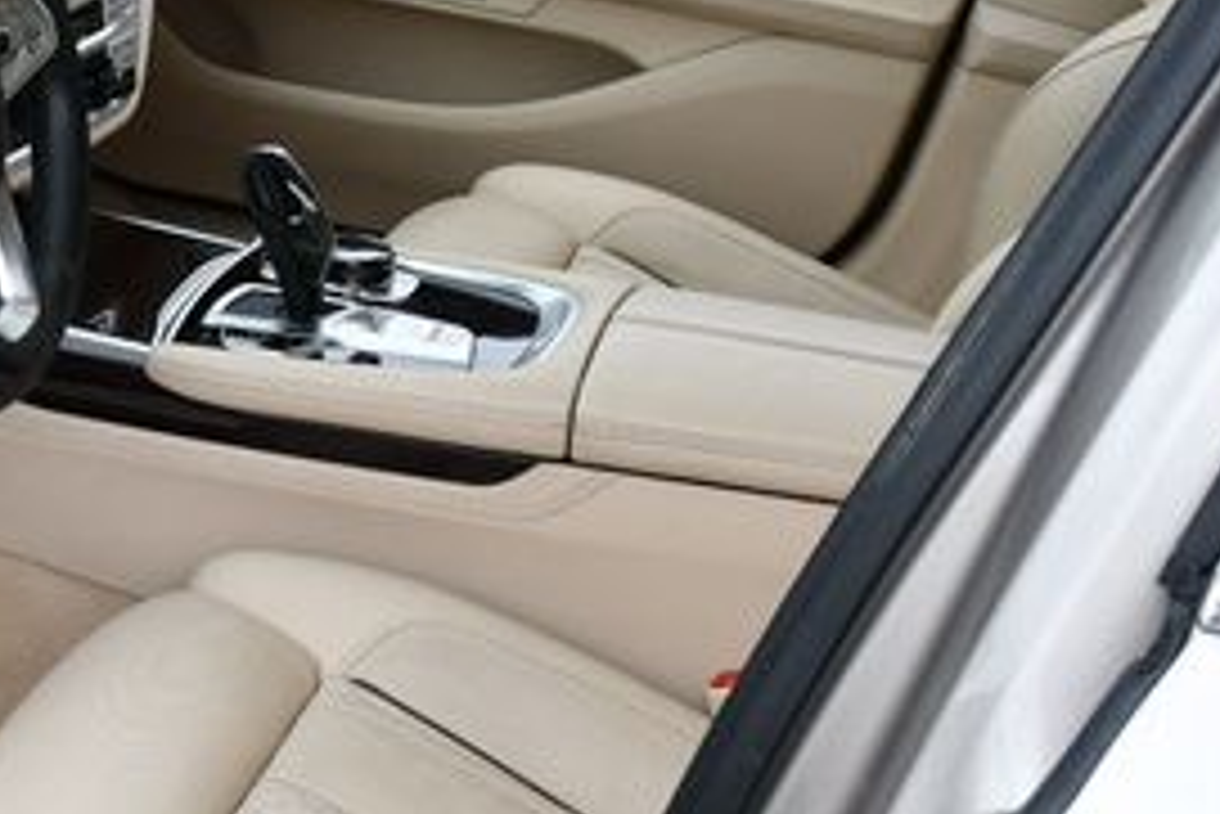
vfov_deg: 16.1
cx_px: -18
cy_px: 486
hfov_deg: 22.9
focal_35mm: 85
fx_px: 2882
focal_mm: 18
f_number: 5
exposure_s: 1/250
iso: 400
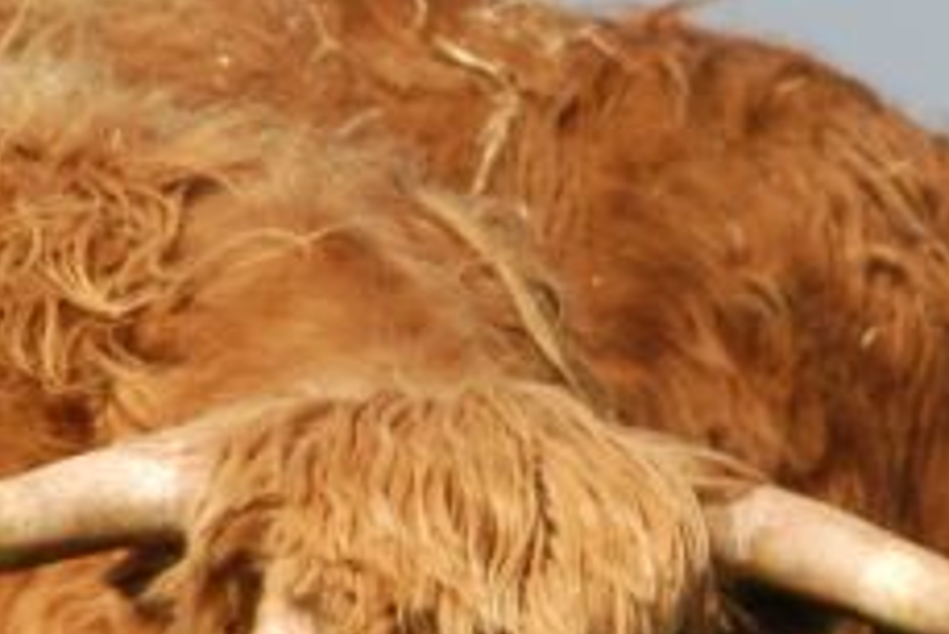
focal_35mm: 680
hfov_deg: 3.0
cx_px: 725
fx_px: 17936
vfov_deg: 2.0
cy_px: 700
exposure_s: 1/640
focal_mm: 130
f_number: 6.3
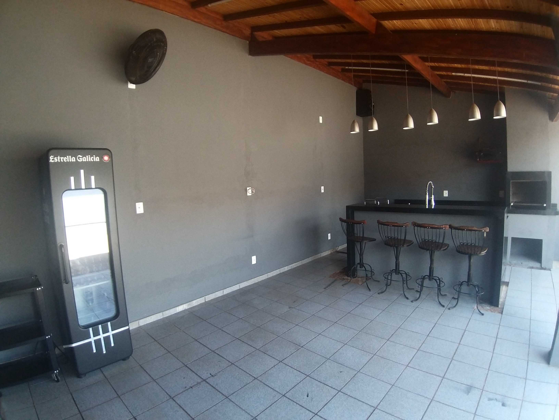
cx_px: 280
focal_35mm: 18
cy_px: 210
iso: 100
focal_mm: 1.87
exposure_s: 1/60
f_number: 2.4
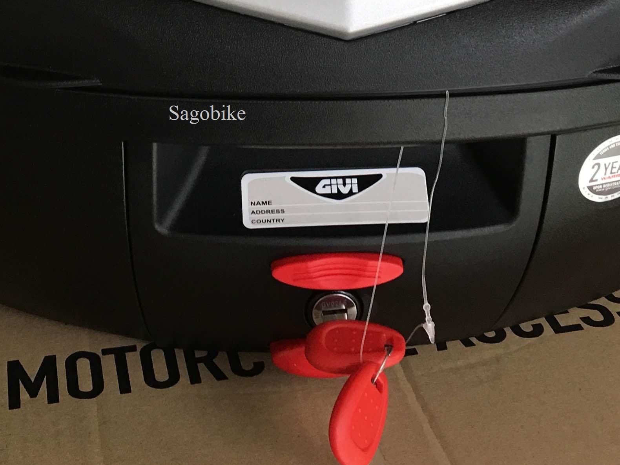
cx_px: 301
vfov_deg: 18.9
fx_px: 1325
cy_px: -86
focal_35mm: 74
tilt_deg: -16.5
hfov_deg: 26.3
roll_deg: -1.2
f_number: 2.2
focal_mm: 4.15
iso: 40
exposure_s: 1/17
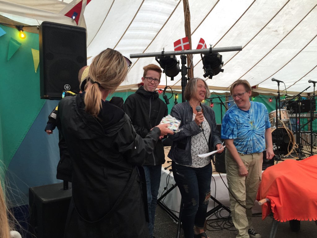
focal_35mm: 29
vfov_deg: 48.2
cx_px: 158
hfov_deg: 61.7
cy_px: 119
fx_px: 266
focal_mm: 4.15
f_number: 2.2
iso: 40
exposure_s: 1/100
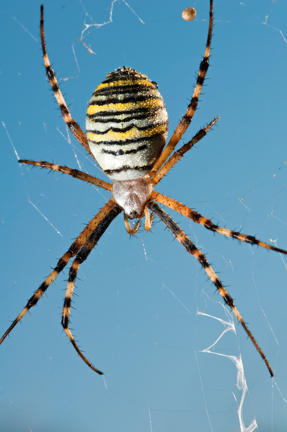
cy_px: 216
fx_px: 1888
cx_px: 144
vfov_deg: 13.1
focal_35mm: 158
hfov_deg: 8.7
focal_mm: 105
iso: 200
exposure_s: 1/200
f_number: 18
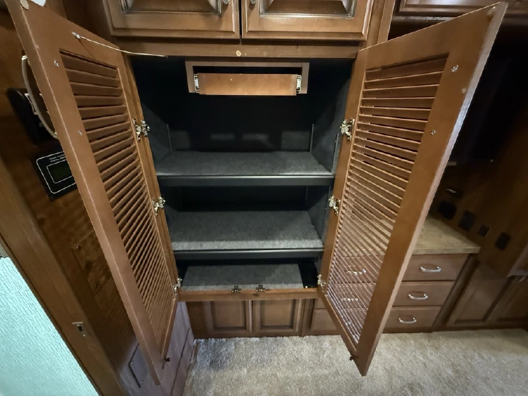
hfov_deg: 102.1
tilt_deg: -26.0
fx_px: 214
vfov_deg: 85.7
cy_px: 198
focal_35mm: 14
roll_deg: -1.2
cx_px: 264
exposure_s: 1/25
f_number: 2.2
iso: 2000
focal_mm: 2.22
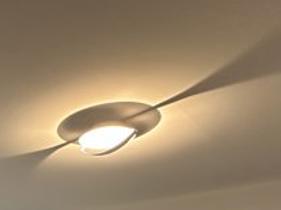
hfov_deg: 38.5
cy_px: 309
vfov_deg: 25.7
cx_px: -5
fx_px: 349
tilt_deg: -4.1
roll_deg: -0.2
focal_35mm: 43
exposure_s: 1/60
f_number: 2.2
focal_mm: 2.22
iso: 250
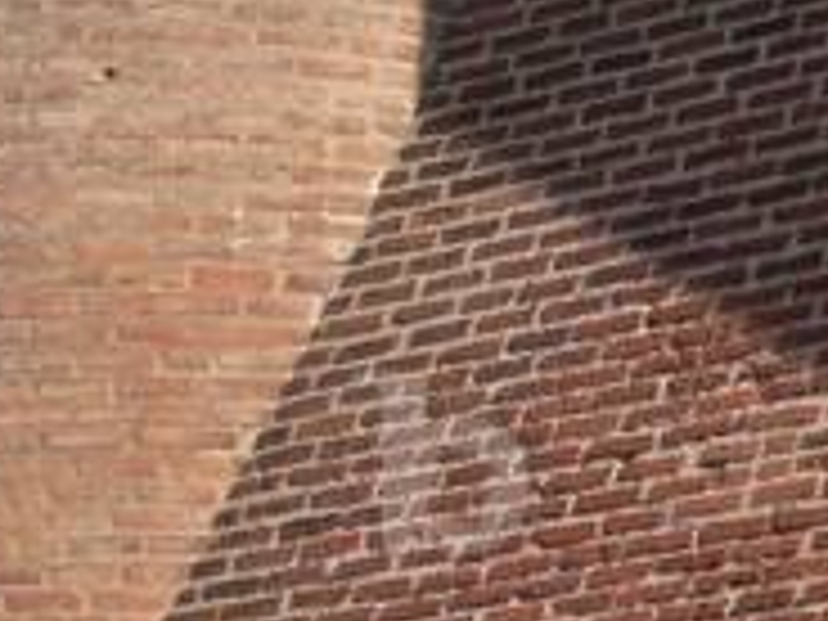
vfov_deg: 5.5
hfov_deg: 7.1
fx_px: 6506
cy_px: 315
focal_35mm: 272
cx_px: 1372
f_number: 7.1
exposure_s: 1/250
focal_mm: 10.4
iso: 80
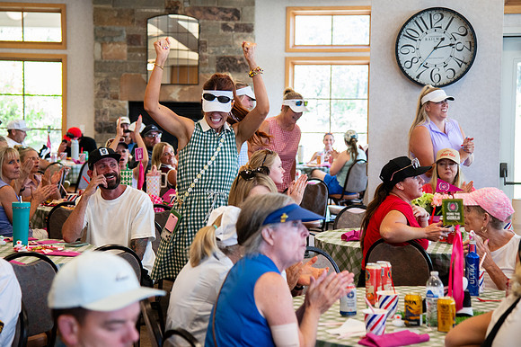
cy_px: 160
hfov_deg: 23.9
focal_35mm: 85
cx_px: 260
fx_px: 1230
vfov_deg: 16.0
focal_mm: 75
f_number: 4
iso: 3200
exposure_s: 1/250
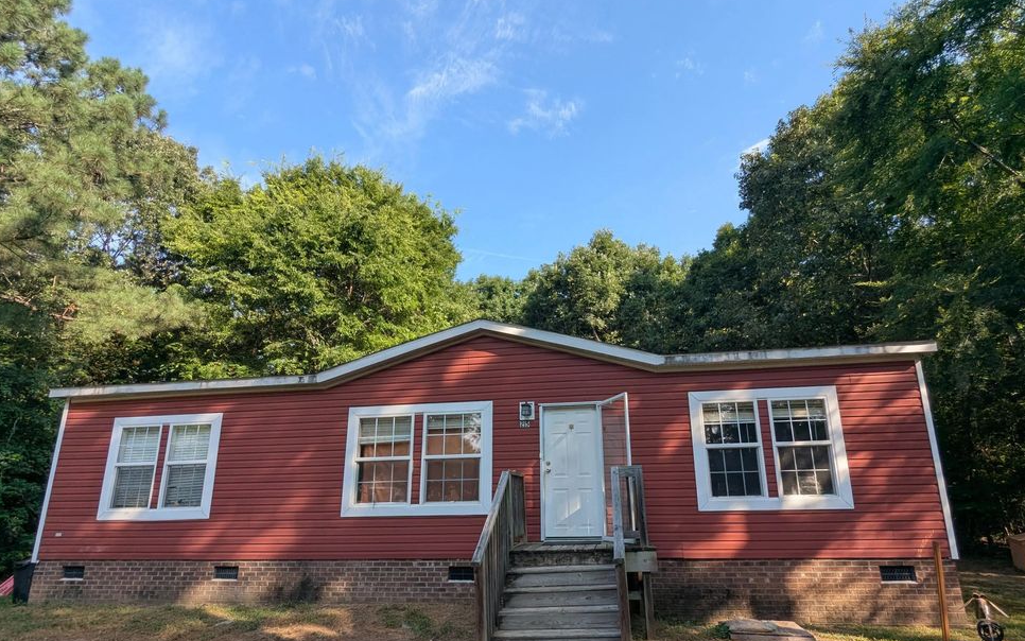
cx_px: 540
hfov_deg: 91.0
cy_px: 385
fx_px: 503
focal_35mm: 18
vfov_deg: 64.4
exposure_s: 1/560
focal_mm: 2.35
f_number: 2.2
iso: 55
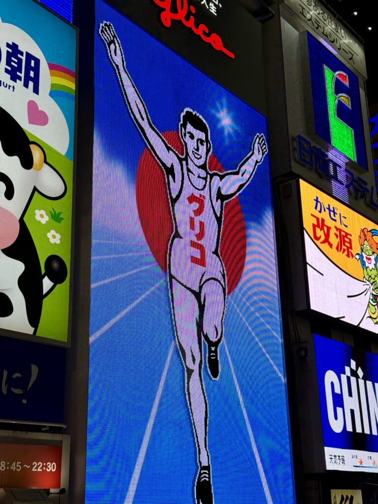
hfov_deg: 30.3
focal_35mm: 48
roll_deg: +2.6
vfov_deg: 39.7
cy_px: 252
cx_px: 189
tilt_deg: +18.9
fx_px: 699
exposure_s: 1/300
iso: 64
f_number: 1.78
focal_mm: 6.76
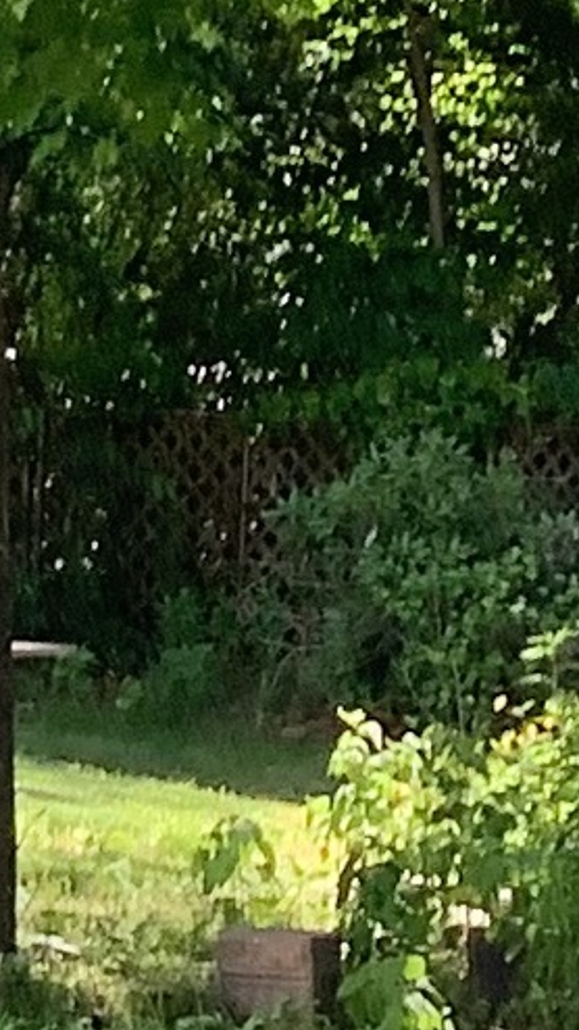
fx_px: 5730
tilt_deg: +0.8
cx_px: -933
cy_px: 100
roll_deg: +3.0
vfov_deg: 10.2
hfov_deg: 5.5
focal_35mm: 210
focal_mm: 3.3
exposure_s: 1/120
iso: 50
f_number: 2.4
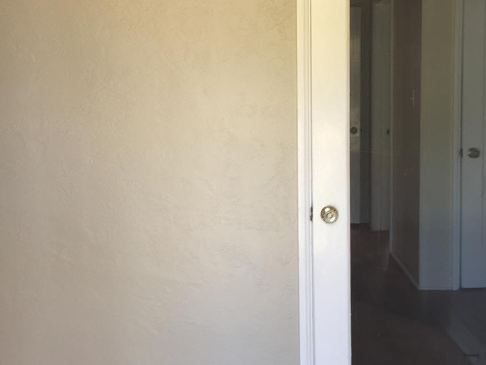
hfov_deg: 38.1
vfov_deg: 29.1
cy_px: 165
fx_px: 702
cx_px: 216
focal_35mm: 50
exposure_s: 1/60
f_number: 2.2
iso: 32
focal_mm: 4.15
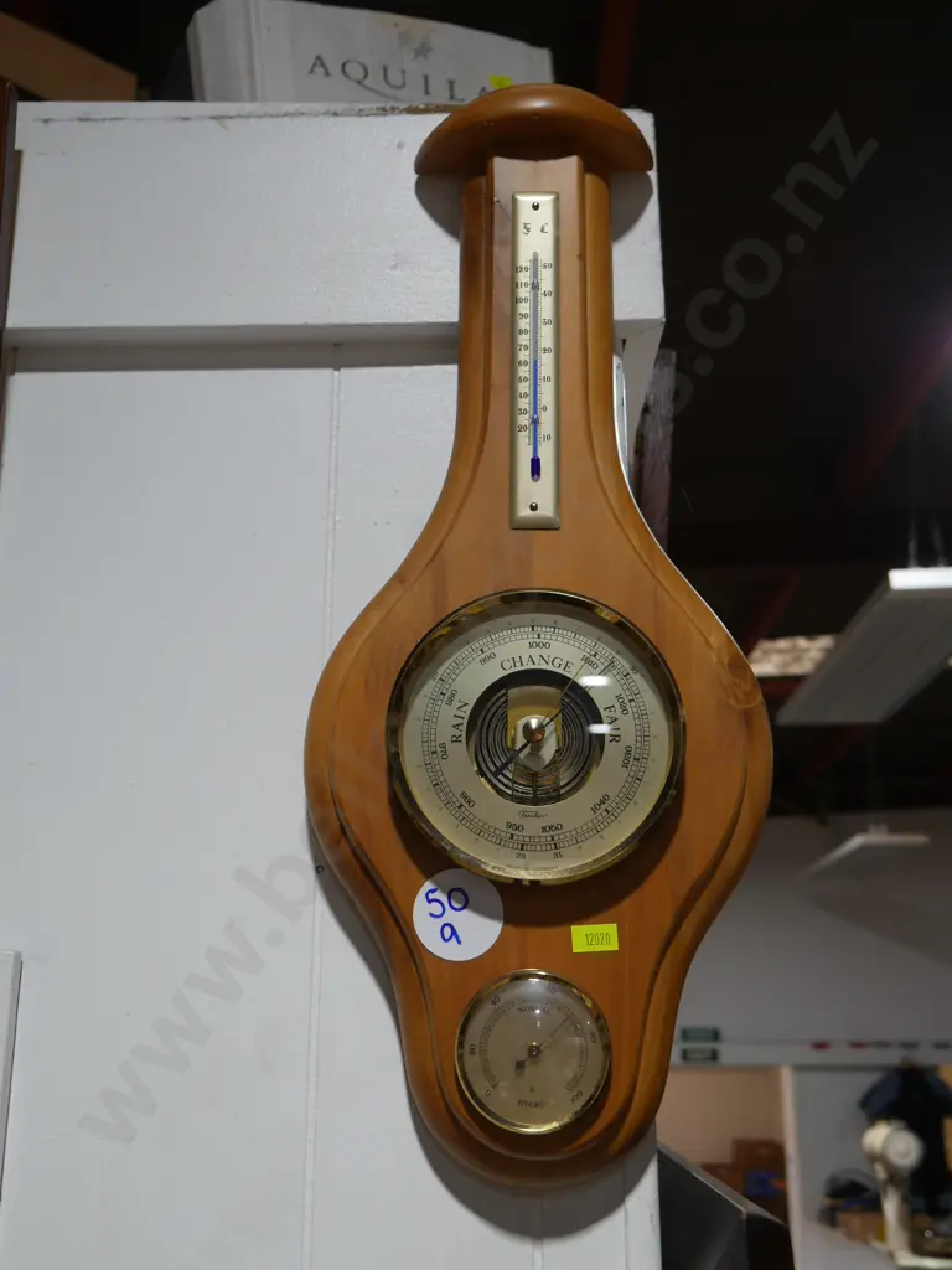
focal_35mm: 36
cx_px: 476
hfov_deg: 39.7
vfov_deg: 51.4
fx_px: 1320
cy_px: 635
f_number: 4
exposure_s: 1/60
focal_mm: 18
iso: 200
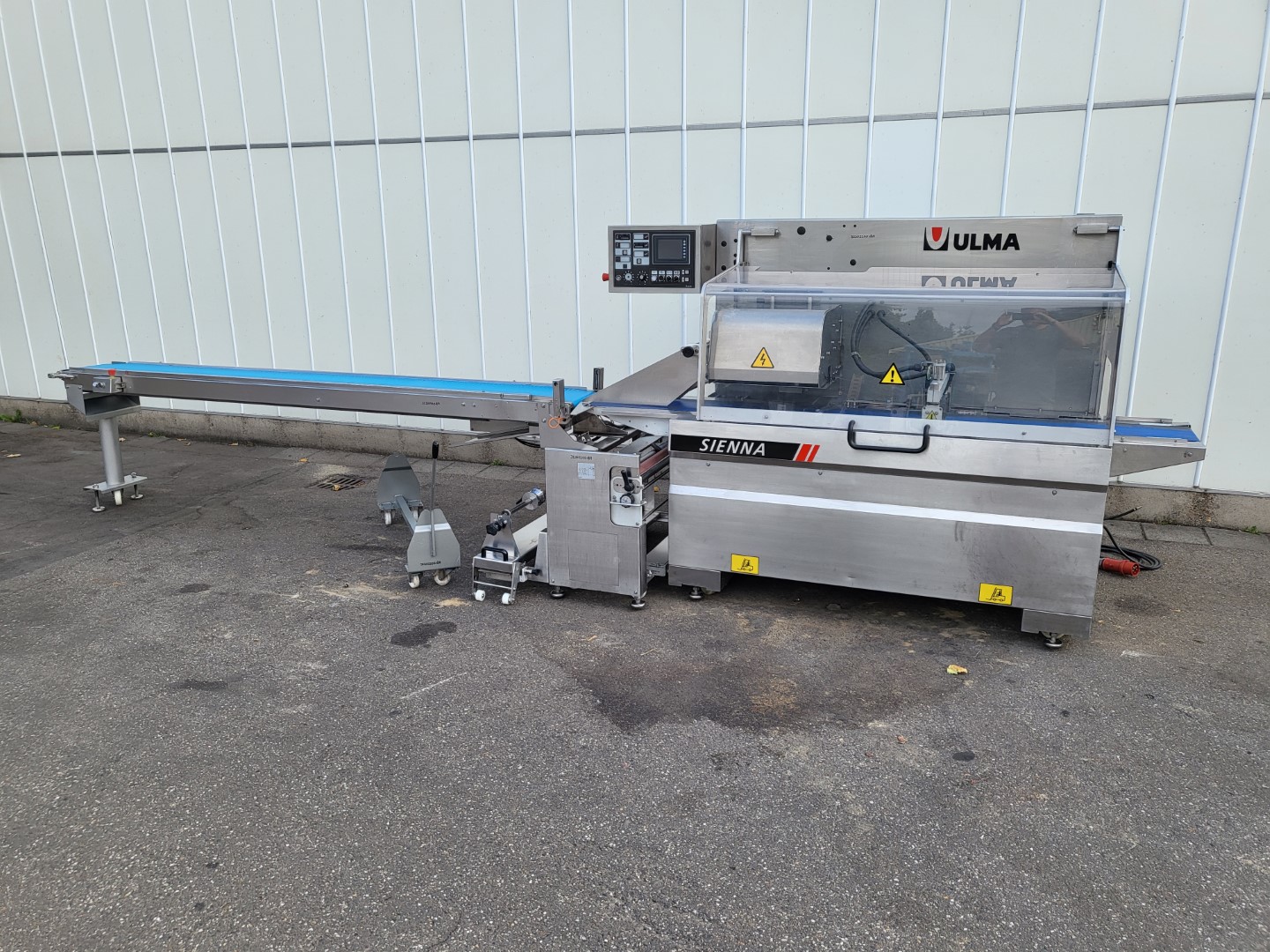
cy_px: 476
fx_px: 954
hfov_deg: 67.3
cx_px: 635
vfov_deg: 53.1
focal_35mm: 26
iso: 50
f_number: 1.8
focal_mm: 4.25
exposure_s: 1/673
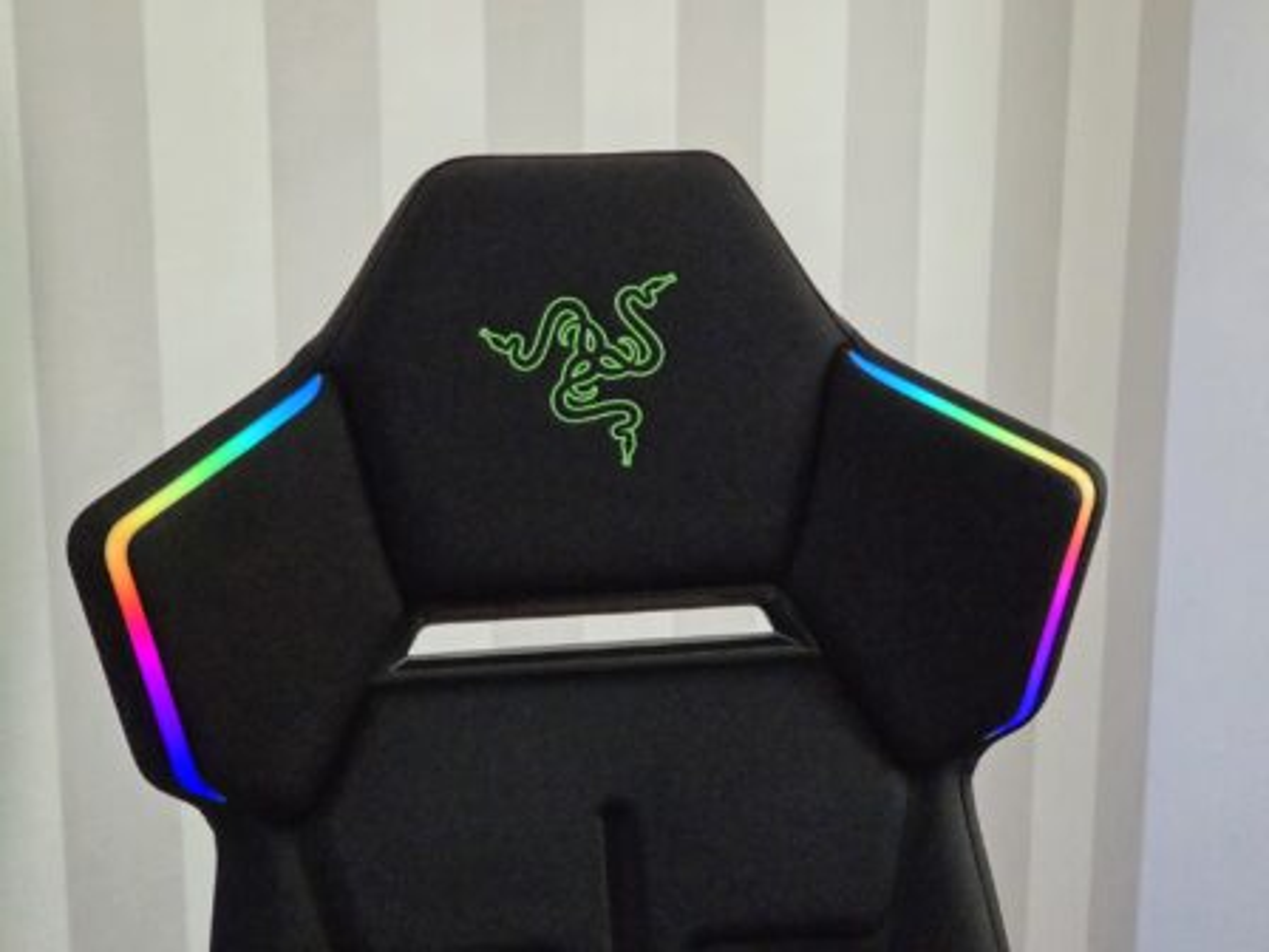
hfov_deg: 28.2
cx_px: 634
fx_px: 2529
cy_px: 476
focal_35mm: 69
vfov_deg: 21.3
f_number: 2.4
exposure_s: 1/163
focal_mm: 7
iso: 500
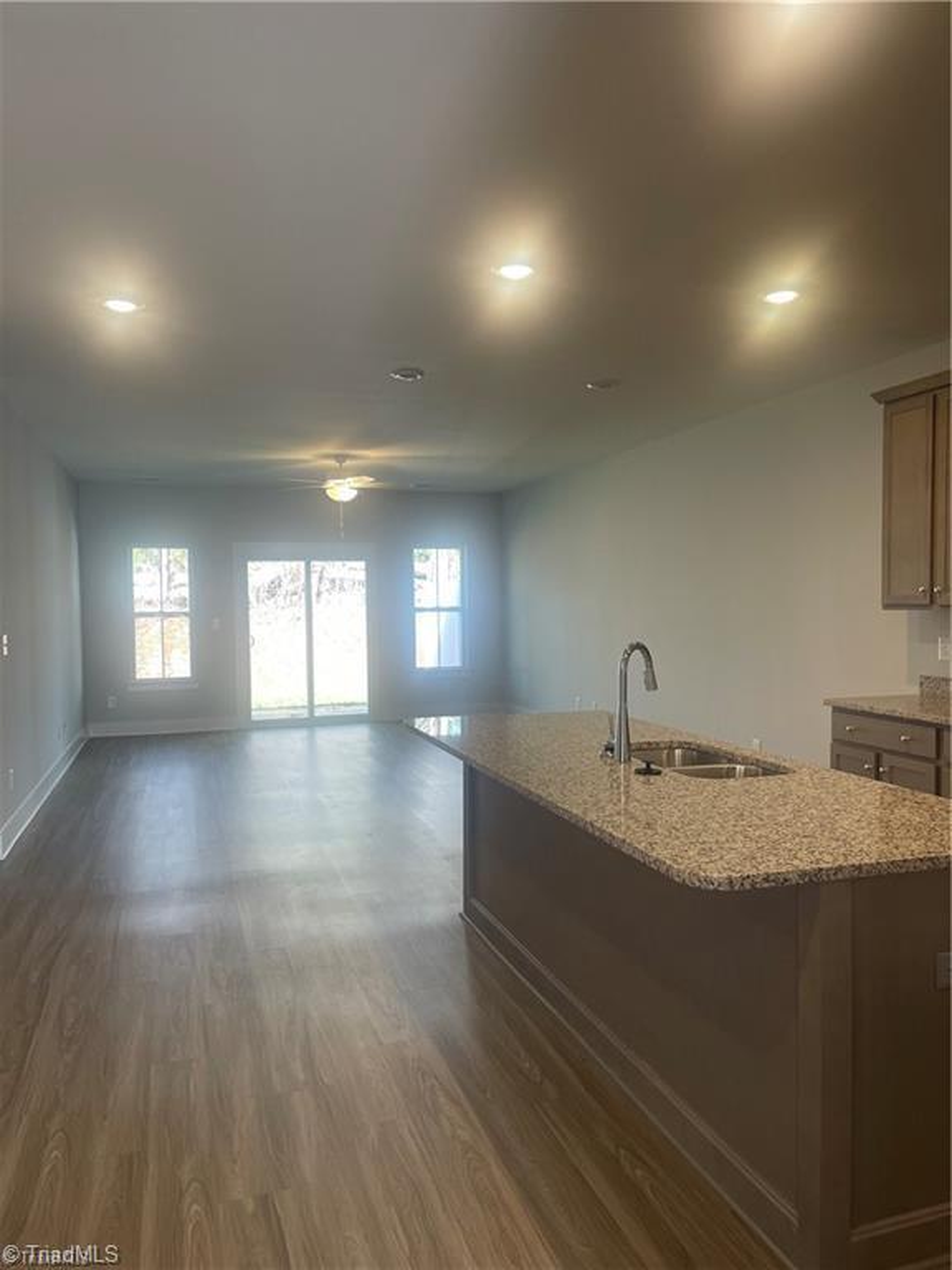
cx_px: 476
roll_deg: +0.7
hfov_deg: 54.9
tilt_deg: -2.4
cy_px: 635
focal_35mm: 25
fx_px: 917
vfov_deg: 69.4
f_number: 1.6
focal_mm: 5.1
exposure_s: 1/120
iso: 80
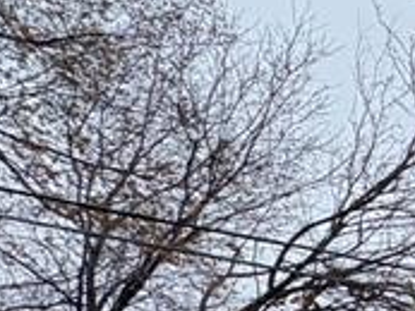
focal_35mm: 83
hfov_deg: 12.4
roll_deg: -0.8
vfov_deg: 16.4
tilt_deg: +13.0
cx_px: 1175
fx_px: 996
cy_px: 447
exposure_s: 1/99
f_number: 2.2
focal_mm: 2.22
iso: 50
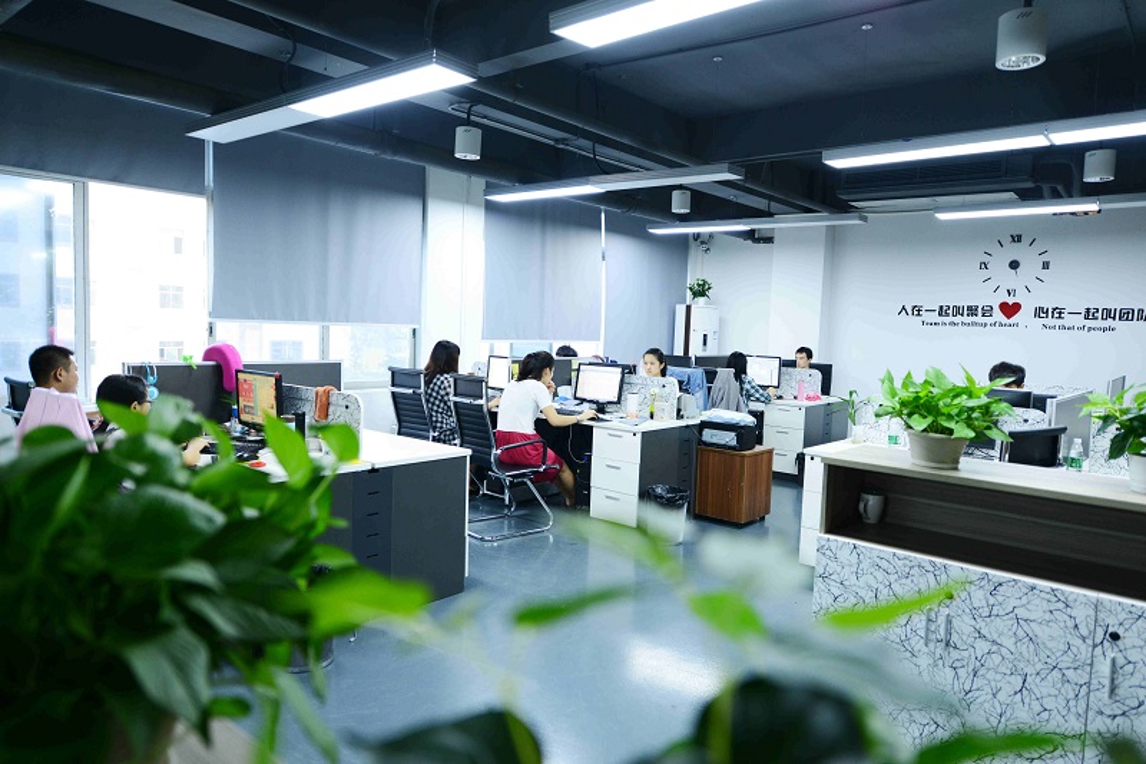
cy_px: 382
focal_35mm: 24
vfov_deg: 53.1
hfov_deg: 73.8
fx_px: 764
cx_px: 573
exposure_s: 1/30
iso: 640
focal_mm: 24
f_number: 2.8
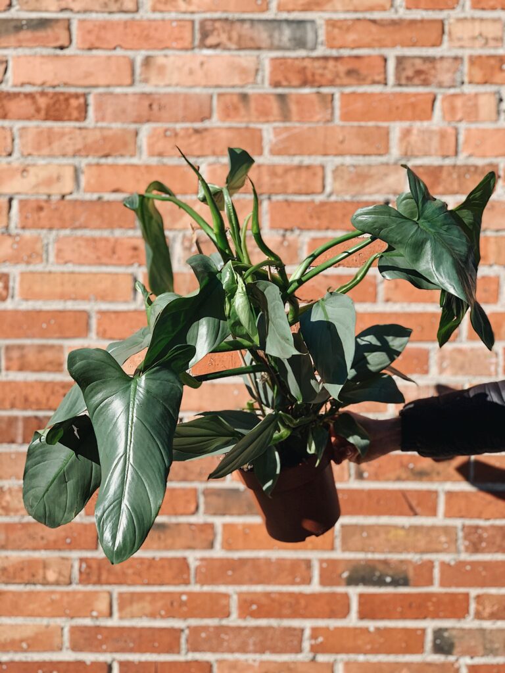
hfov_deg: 28.0
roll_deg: -0.8
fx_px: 1011
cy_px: 336
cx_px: 252
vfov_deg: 36.8
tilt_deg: -2.1
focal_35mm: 52
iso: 16
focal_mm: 6
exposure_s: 1/813
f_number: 2.4
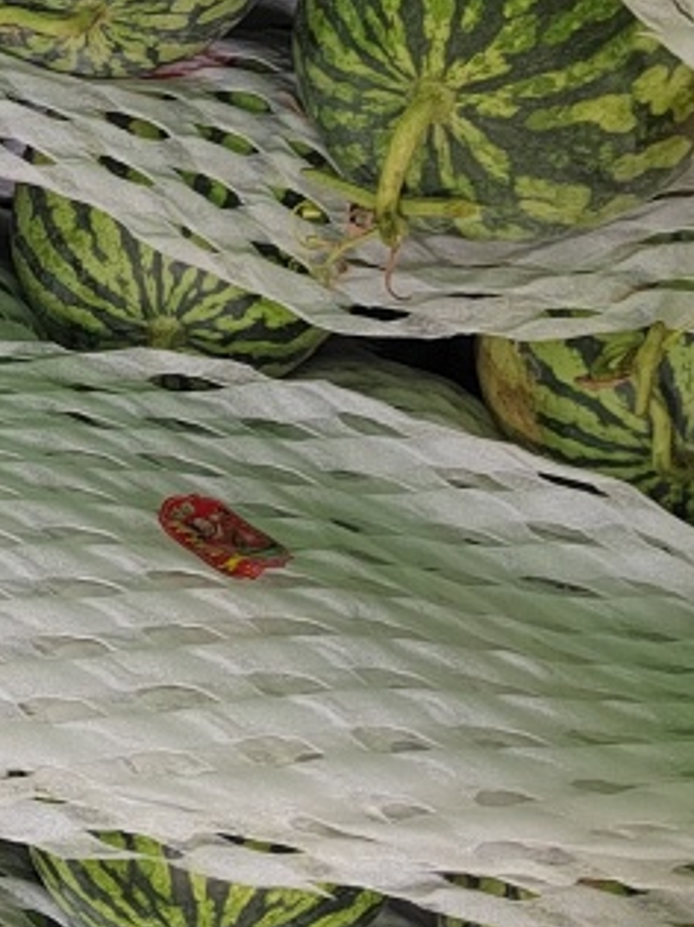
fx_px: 2086
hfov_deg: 17.5
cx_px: -247
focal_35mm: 78
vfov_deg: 24.9
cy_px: 328
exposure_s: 1/100
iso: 584
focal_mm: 5.52
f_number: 1.9
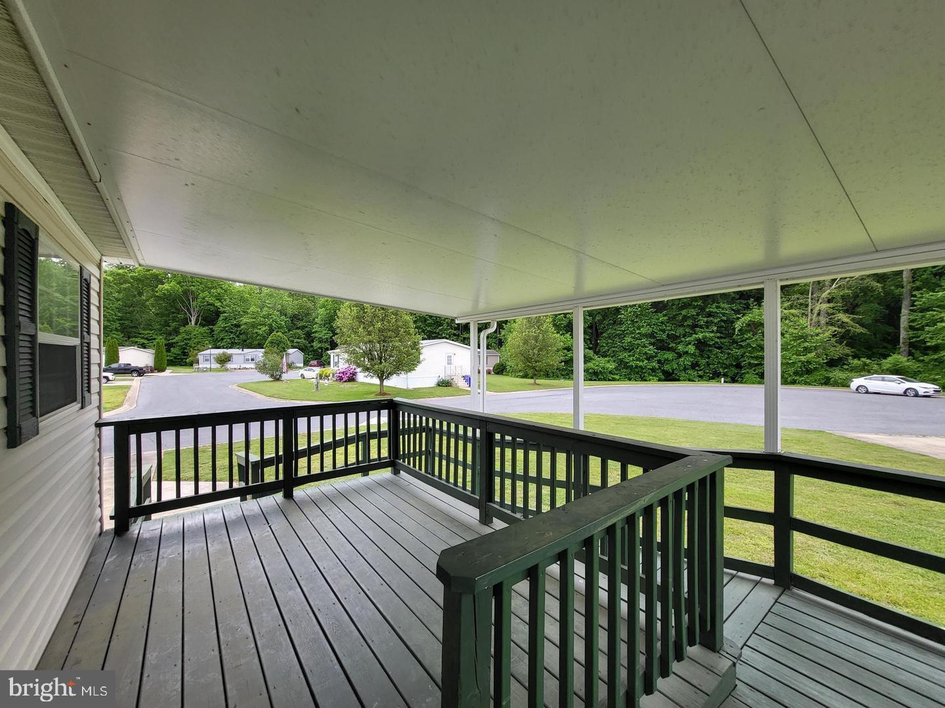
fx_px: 355
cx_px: 472
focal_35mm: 13
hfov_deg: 106.2
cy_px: 354
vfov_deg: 89.9
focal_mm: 1.74
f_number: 2.2
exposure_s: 1/60
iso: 64
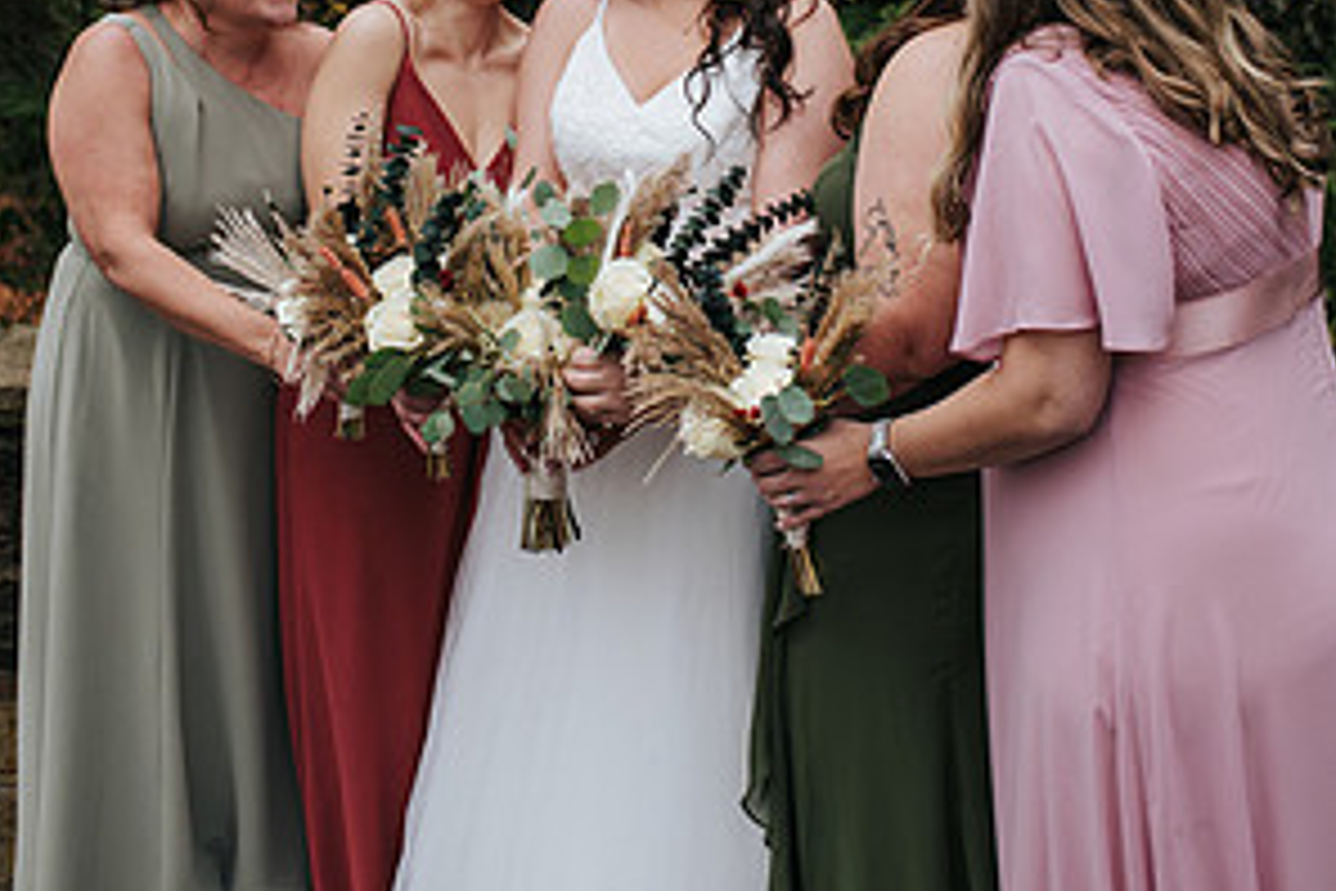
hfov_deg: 37.5
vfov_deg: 24.8
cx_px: 668
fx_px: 1967
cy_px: 86
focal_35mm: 53
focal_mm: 35
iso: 800
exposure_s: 1/400
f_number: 3.2
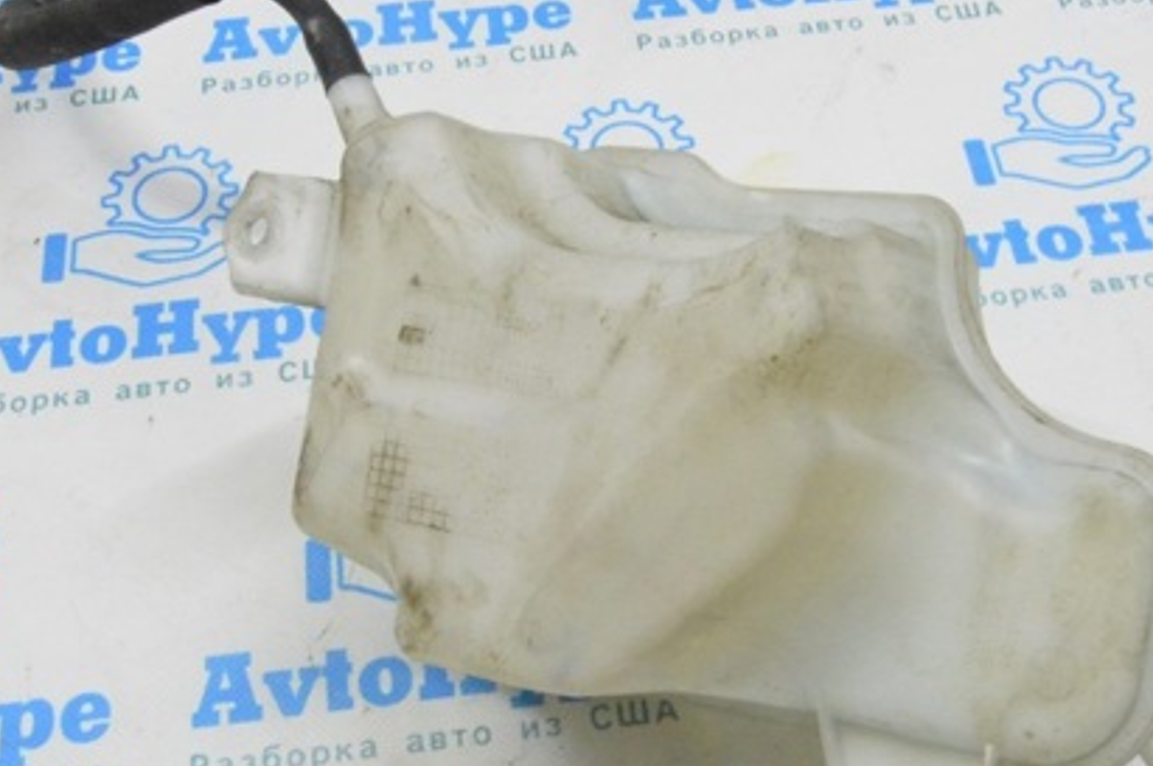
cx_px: 640
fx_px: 1720
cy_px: 411
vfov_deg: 25.1
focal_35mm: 54
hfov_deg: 37.0
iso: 6400
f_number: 20
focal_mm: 23
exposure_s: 1/20
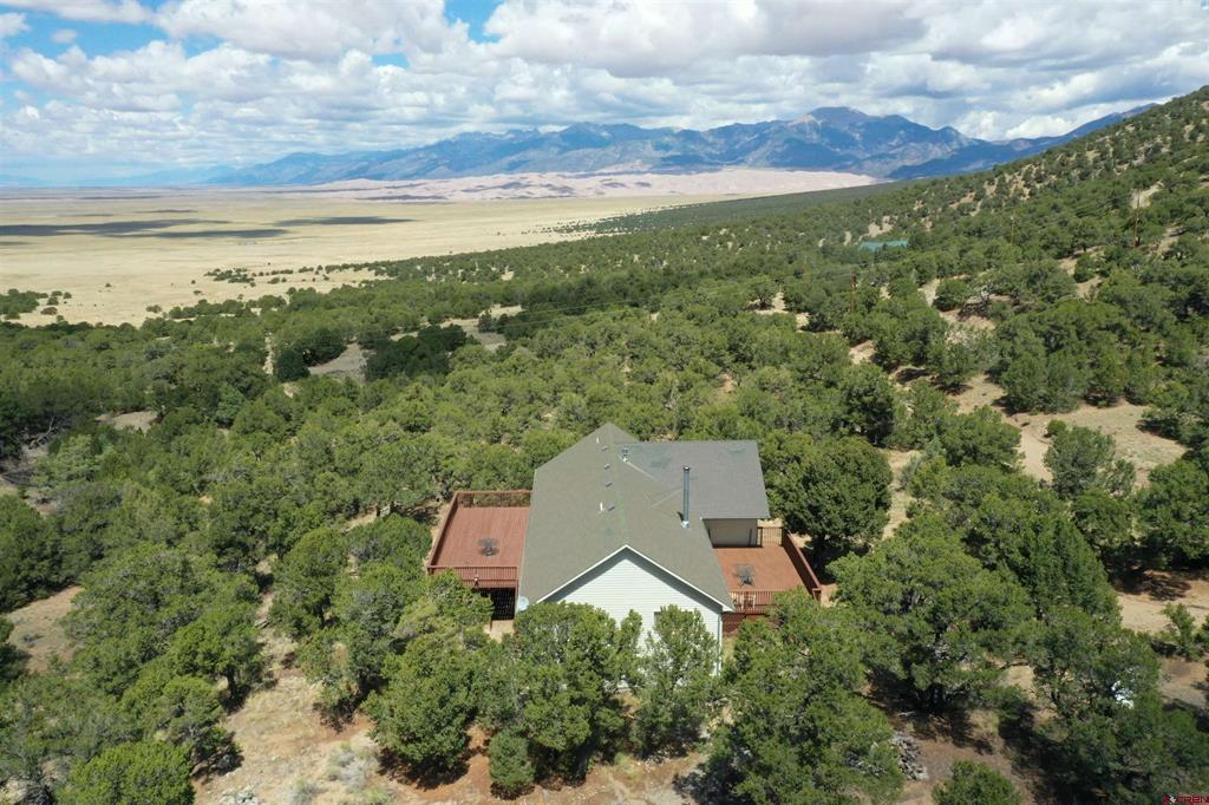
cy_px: 402
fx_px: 940
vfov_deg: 46.4
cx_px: 604
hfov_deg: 65.5
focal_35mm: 28
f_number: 11
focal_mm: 10.26
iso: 400
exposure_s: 1/500
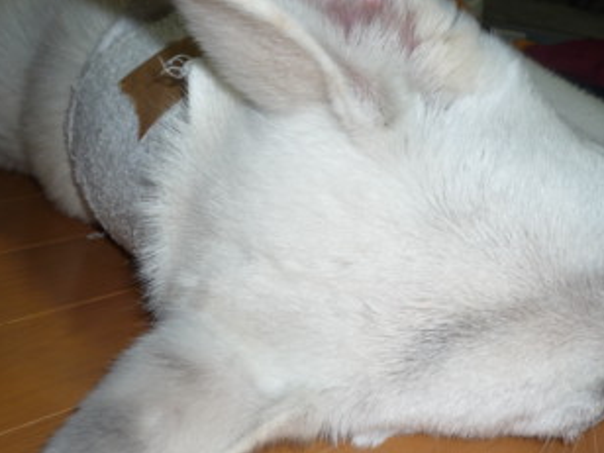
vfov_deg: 26.0
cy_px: 284
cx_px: 363
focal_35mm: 56
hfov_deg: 34.2
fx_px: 977
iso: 100
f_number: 4.1
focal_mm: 7.3
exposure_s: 1/30
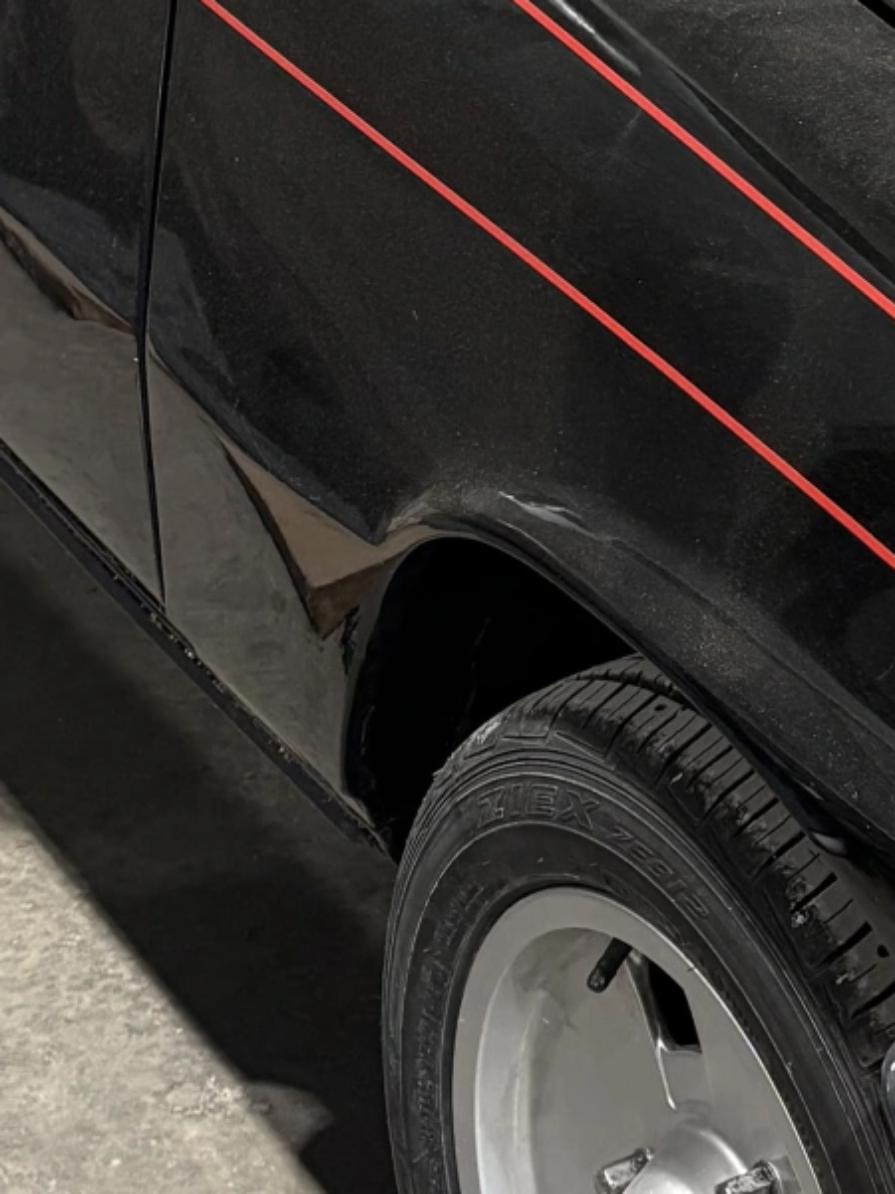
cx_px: 1321
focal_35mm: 111
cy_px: -80
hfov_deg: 12.7
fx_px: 3827
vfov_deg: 17.2
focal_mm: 5.96
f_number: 1.6
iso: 160
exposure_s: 1/60
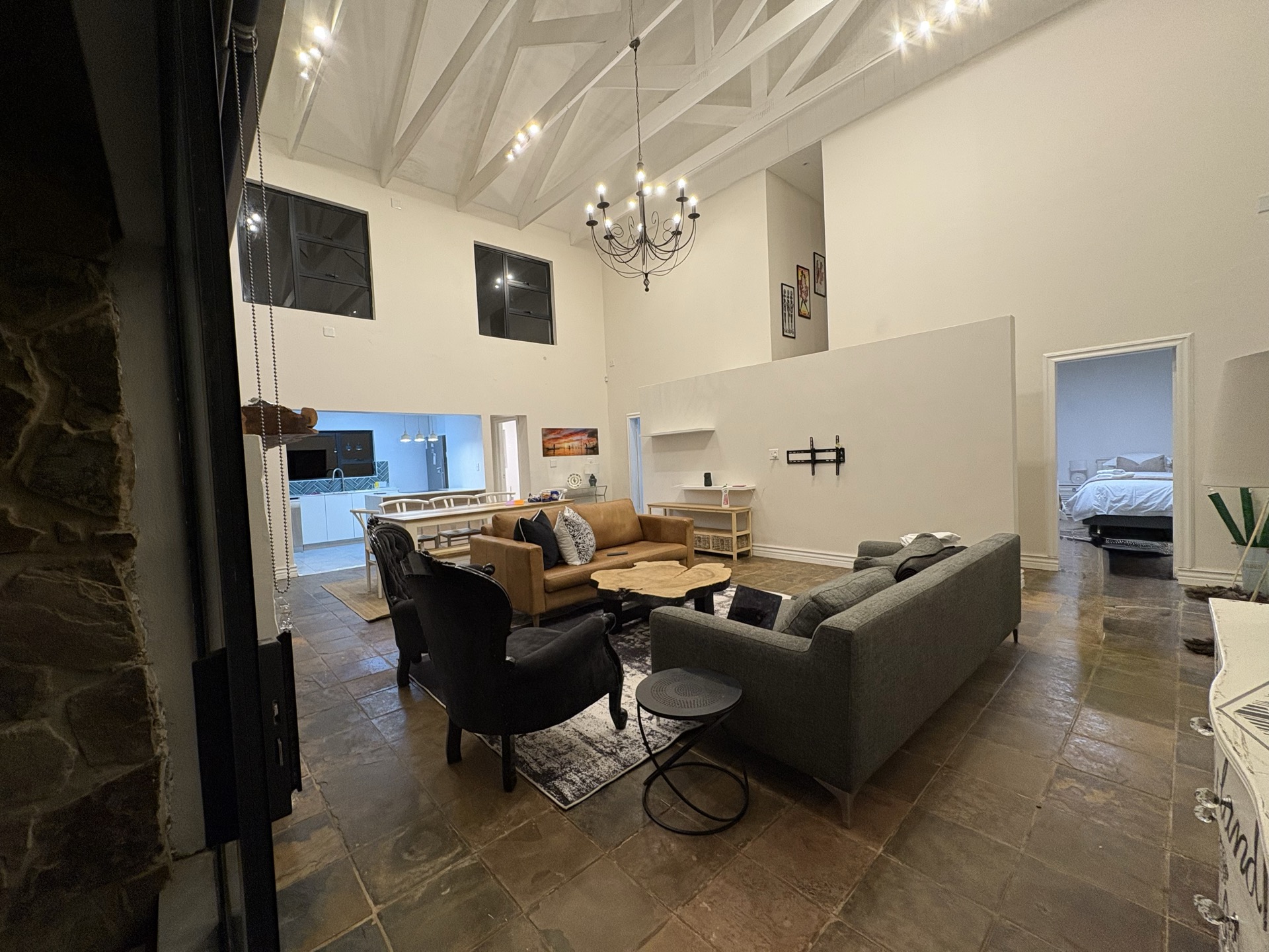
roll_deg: +3.1
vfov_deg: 85.7
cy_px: 476
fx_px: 513
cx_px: 634
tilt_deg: -0.8
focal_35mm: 14
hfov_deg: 102.1
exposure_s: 1/50
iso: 200
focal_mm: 2.22
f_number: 2.2
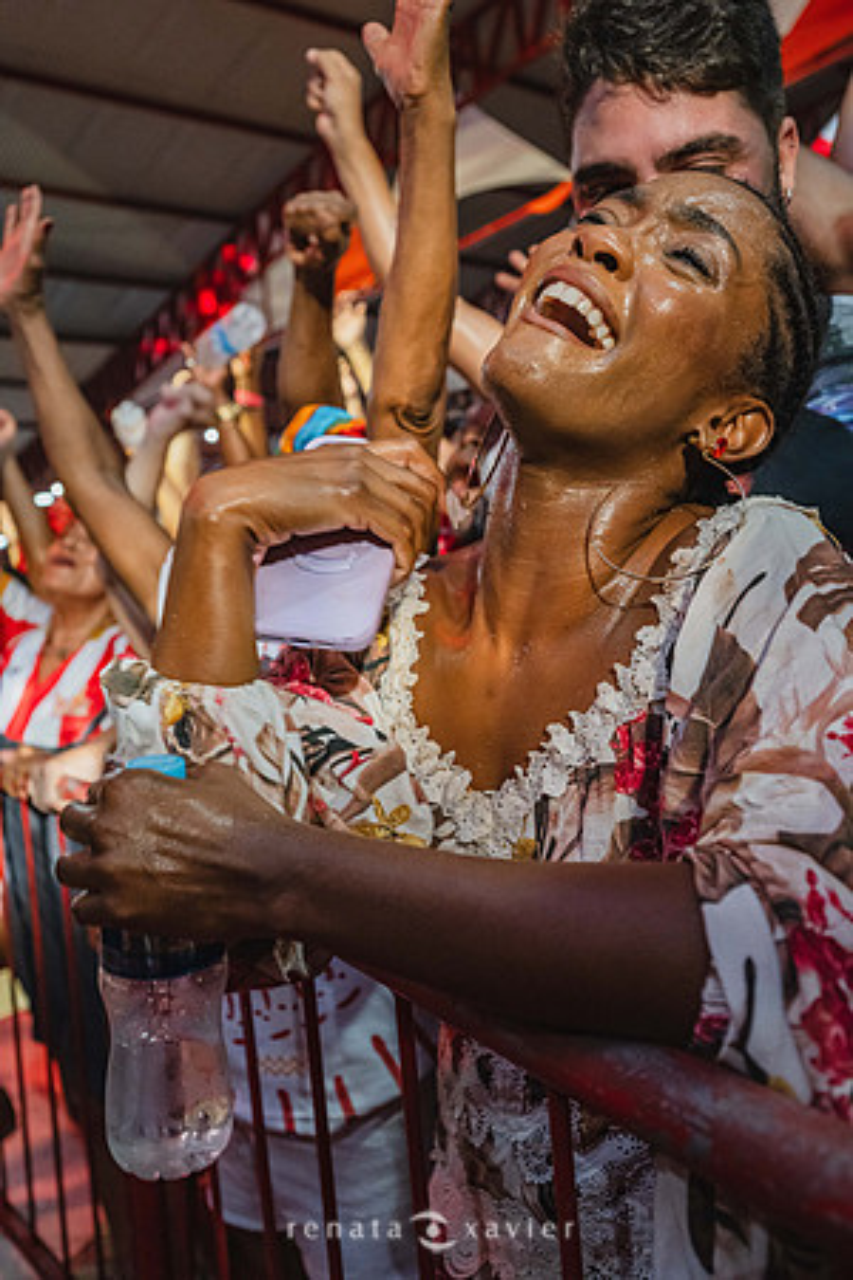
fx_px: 995
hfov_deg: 46.4
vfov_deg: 65.5
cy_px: 640
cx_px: 426
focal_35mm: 28
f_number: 4
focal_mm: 28
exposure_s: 1/250
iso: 2500
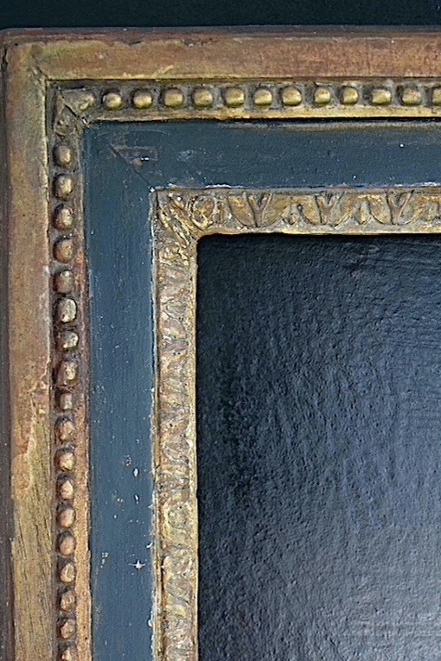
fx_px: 1470
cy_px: 496
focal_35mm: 80
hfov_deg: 17.1
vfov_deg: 25.1
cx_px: 211
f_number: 4.5
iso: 1100
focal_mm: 34
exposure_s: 1/60
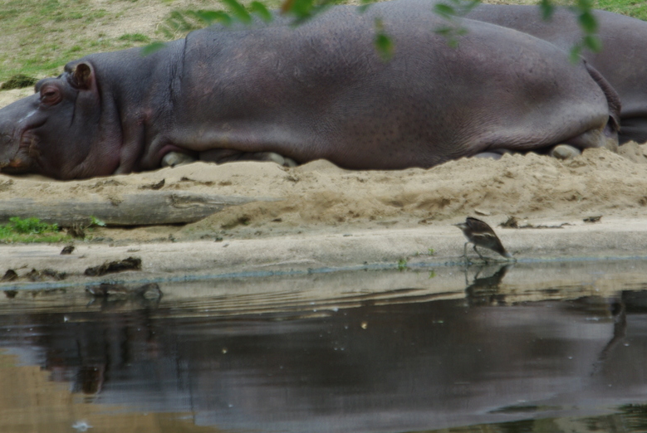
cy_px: 114
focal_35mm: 230
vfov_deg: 6.0
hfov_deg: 8.9
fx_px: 4140
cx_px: 347
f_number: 6.3
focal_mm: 100
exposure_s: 1/160
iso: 100
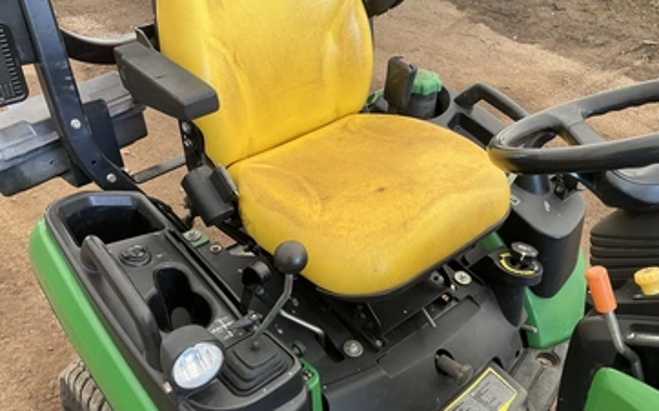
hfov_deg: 56.7
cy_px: 256
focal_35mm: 34
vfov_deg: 37.0
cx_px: 337
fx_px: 610
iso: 32
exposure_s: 1/122
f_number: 1.8
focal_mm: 3
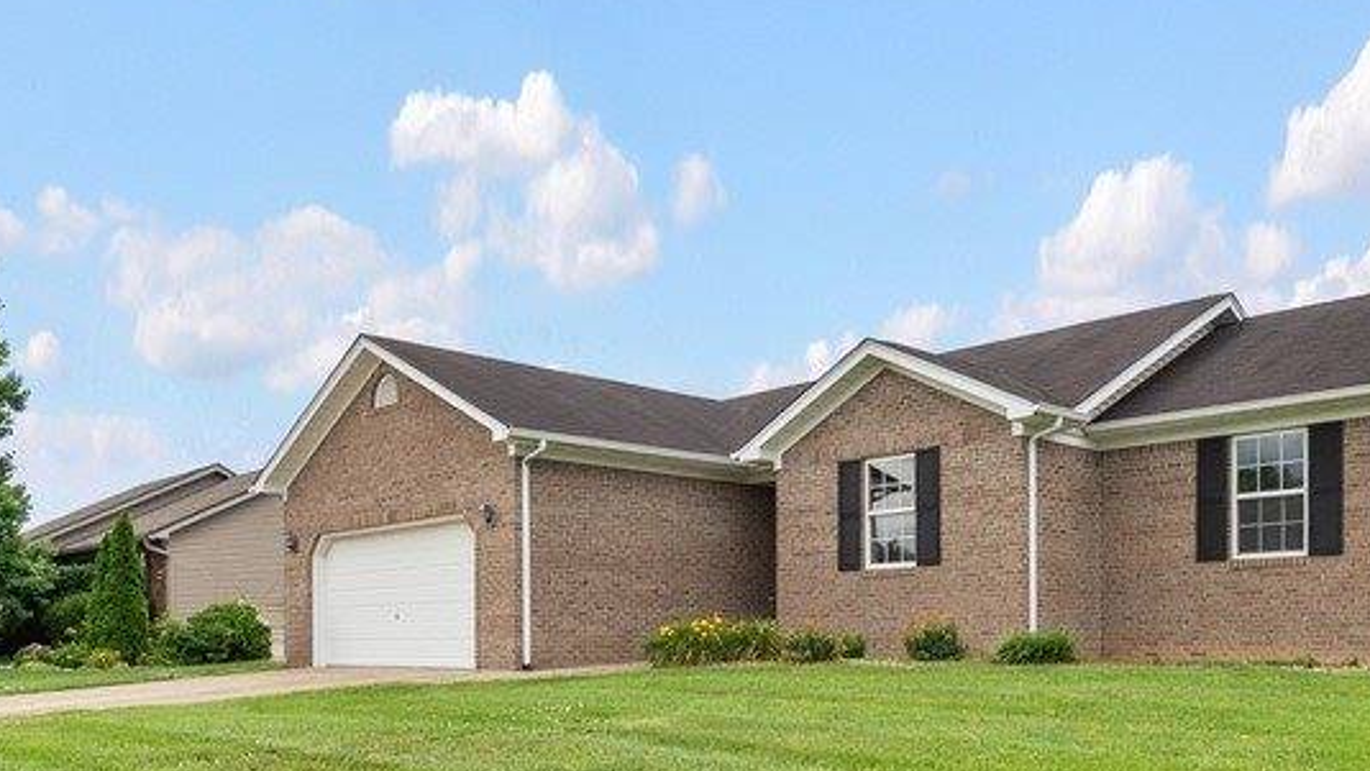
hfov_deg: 58.0
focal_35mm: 34
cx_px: 680
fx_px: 1235
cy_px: 648
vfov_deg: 33.4
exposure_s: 1/160
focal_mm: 16
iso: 400
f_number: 11
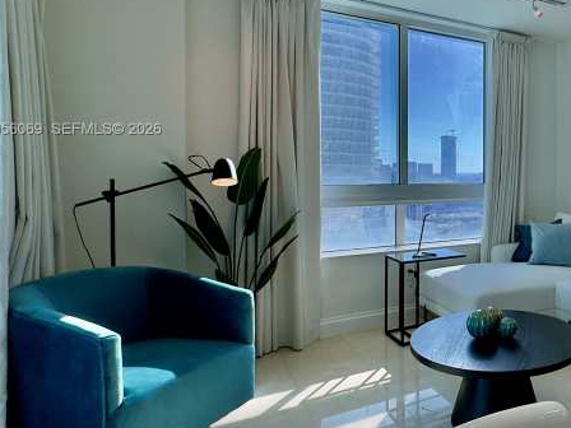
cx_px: 473
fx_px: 412
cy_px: 130
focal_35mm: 25
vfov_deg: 53.4
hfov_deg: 62.3
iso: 50
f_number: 2.2
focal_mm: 2.22
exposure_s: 1/831
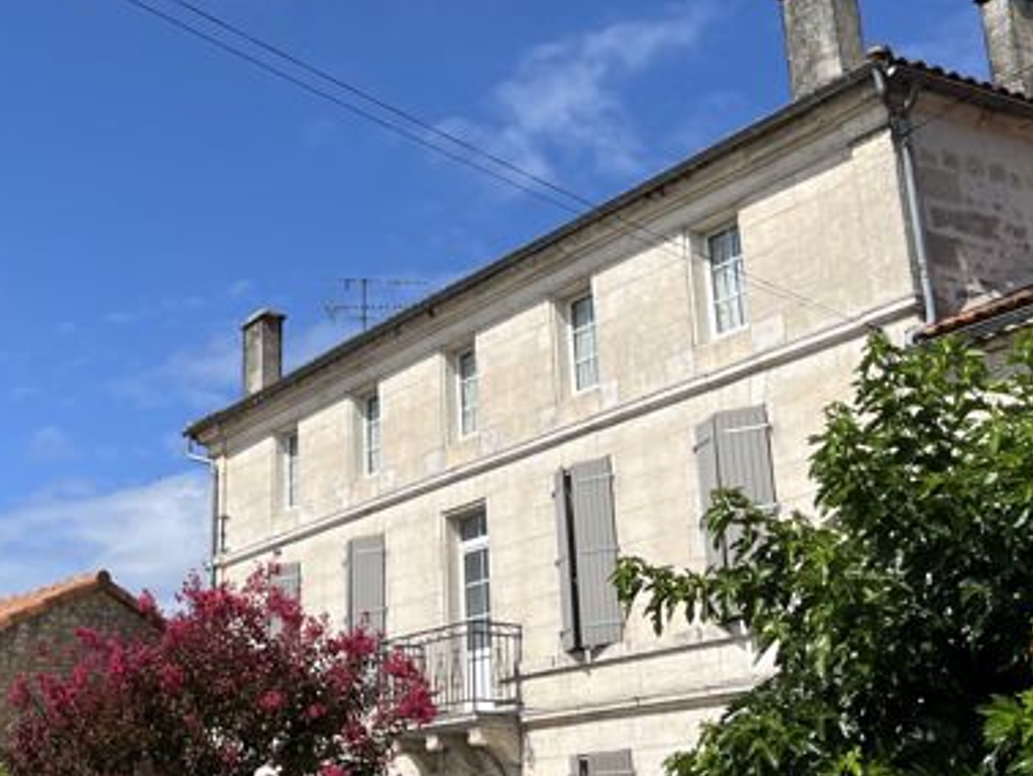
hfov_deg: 34.5
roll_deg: +0.0
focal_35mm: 55
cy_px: 180
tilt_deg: +22.6
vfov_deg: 26.2
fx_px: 1642
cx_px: 314
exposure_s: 1/4651
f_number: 1.6
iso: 50
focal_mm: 5.1
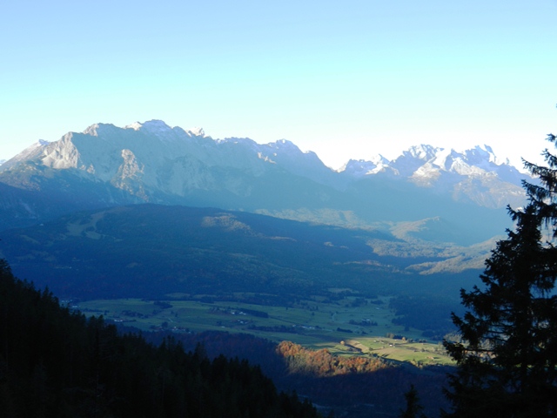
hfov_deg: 32.2
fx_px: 965
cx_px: 278
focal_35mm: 60
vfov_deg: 24.4
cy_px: 209
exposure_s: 1/320
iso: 160
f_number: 4.5
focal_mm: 10.9
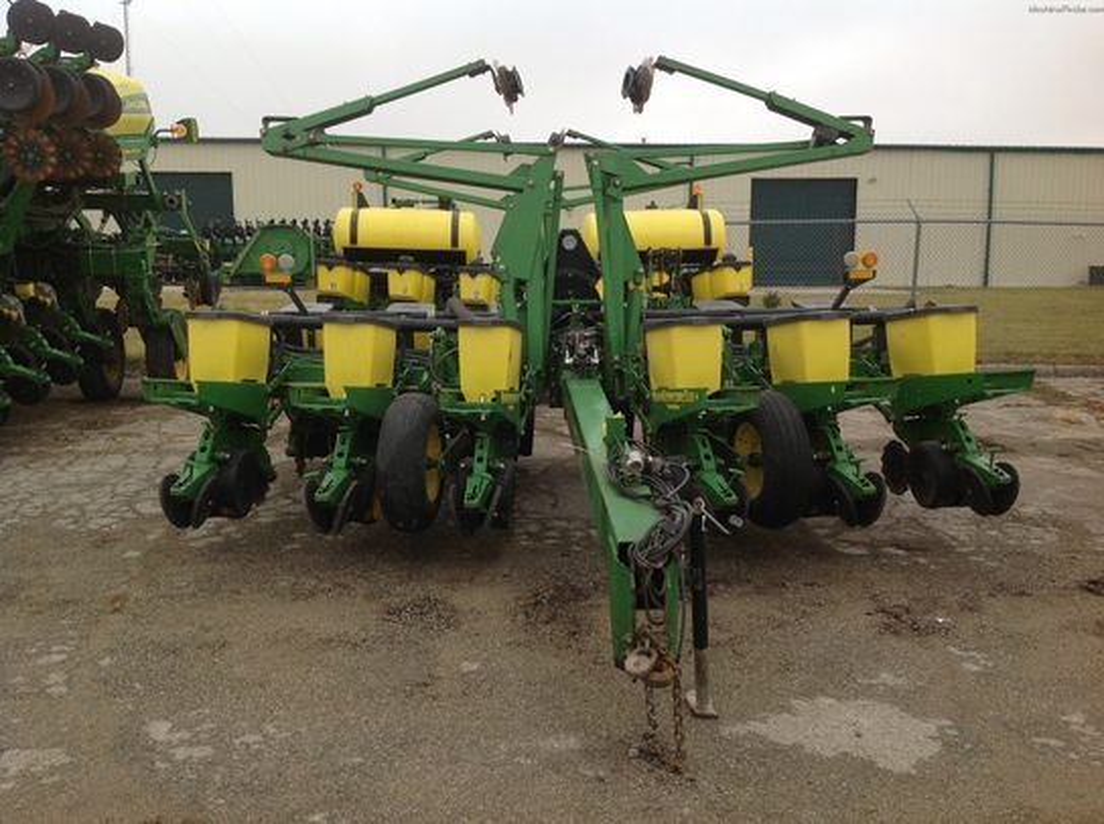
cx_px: 552
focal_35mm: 35
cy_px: 412
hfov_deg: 52.7
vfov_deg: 40.6
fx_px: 1114
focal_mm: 4.28
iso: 50
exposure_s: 1/167
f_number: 2.4
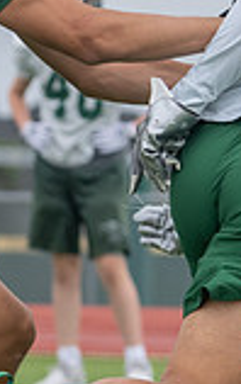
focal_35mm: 448
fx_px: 4699
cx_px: -171
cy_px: 10
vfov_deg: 4.7
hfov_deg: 2.9
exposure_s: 1/1250
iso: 200
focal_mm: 86
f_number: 3.5
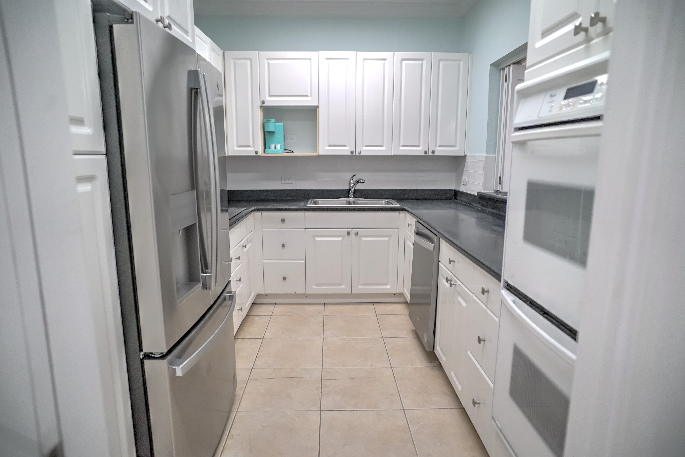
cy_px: 228
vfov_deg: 62.0
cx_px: 342
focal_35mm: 20
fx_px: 381
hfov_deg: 83.9
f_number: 2.8
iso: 2500
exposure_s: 1/800
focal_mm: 20
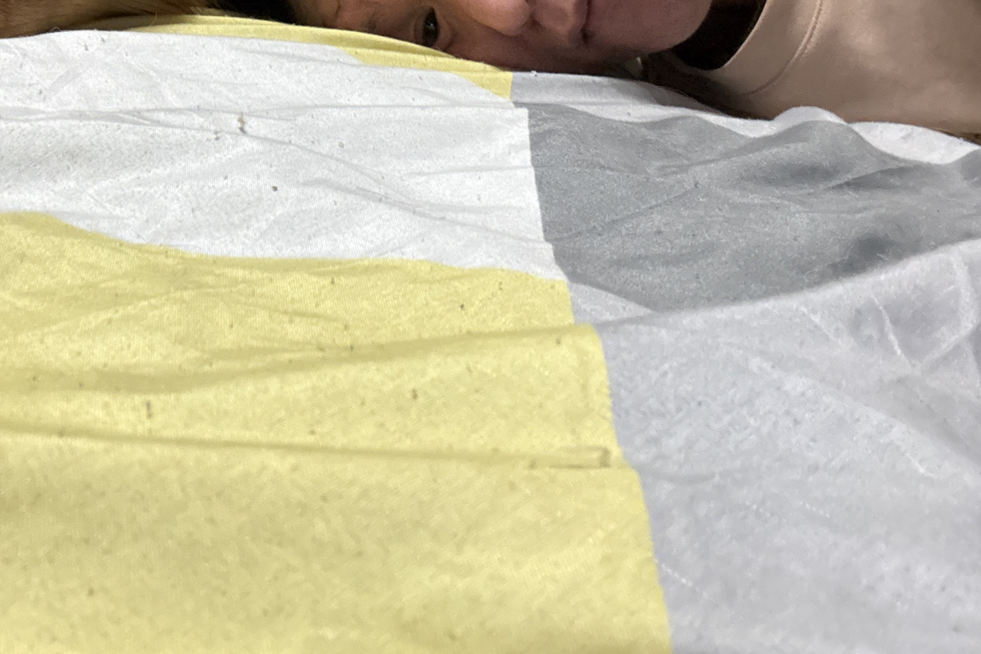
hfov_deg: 48.1
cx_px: 273
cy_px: 77
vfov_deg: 32.6
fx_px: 1063
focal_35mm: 39
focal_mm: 2.69
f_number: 1.9
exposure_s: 1/33
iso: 320
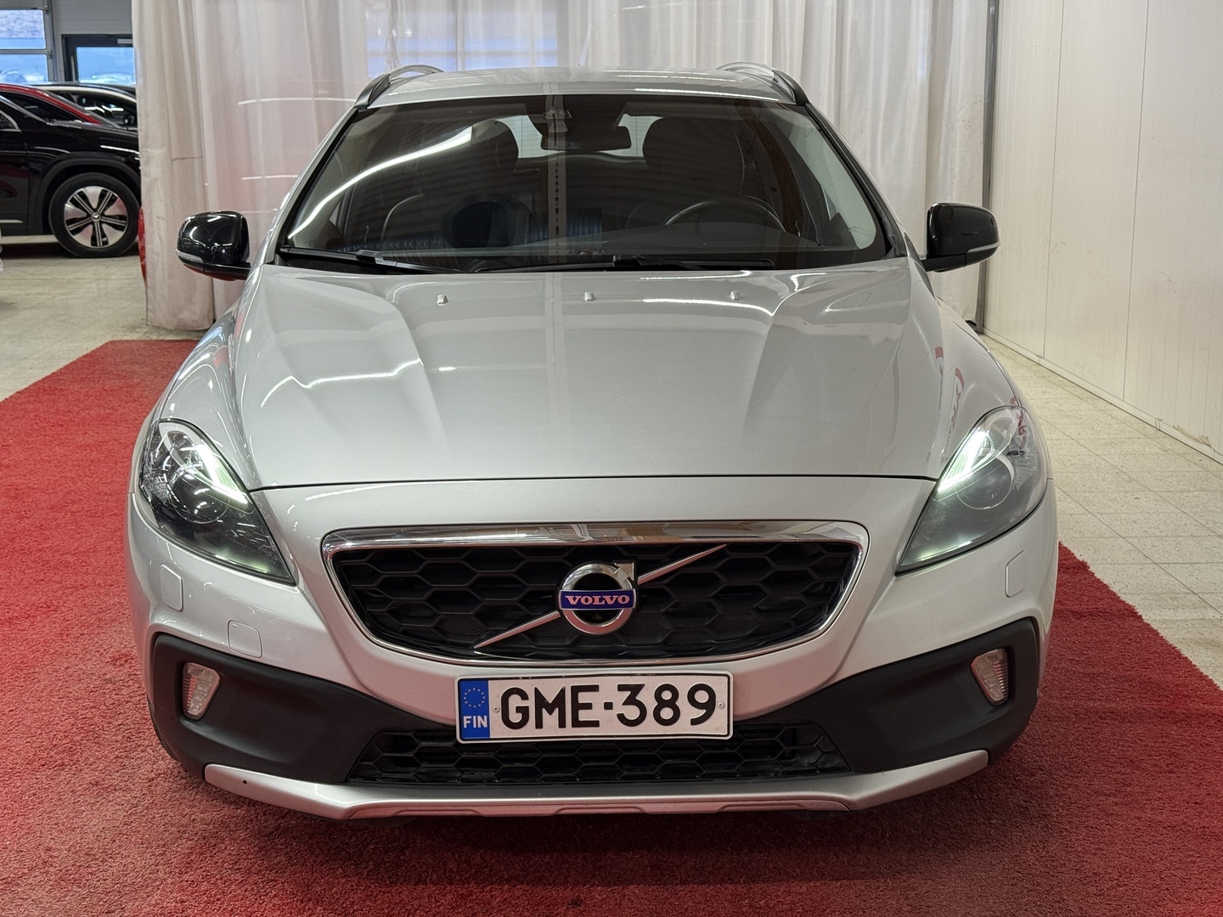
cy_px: 458
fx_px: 1696
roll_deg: +0.4
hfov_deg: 39.7
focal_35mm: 48
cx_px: 612
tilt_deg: -11.6
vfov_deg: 30.3
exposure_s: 1/106
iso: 100
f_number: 1.78
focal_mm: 6.76
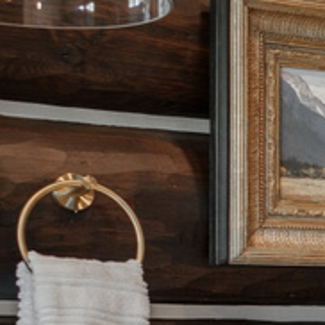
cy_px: 369
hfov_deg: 9.0
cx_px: 895
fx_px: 1774
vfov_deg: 10.3
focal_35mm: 167
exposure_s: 1/250
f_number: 3.6
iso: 400
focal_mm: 23
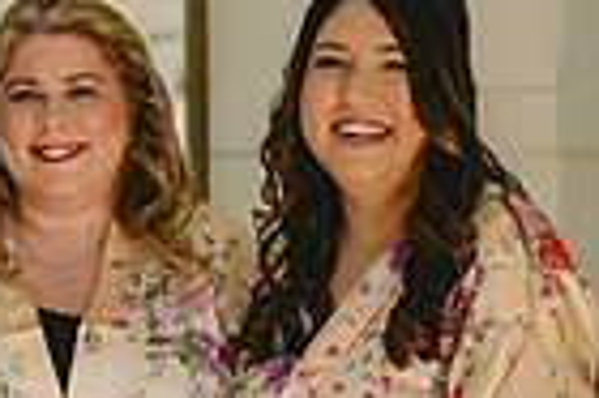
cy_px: 518
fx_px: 3440
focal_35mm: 207
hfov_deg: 9.7
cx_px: -257
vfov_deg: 6.6
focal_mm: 50
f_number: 2
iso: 320
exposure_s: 1/320
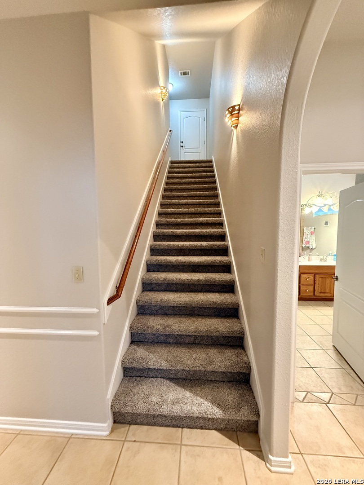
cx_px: 182
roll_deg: -0.2
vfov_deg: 102.1
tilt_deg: -3.1
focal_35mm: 14
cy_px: 242
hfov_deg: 85.7
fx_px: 196
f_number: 2.2
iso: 1000
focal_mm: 2.22
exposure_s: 1/40
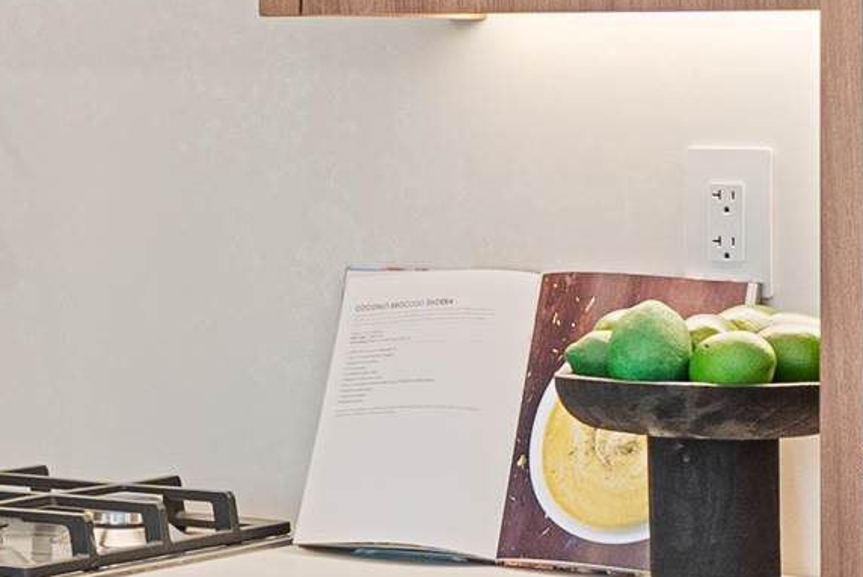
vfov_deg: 8.5
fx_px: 3861
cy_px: 79
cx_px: 36
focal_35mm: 161
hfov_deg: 12.6
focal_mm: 20
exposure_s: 1/10
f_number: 4.5
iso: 800
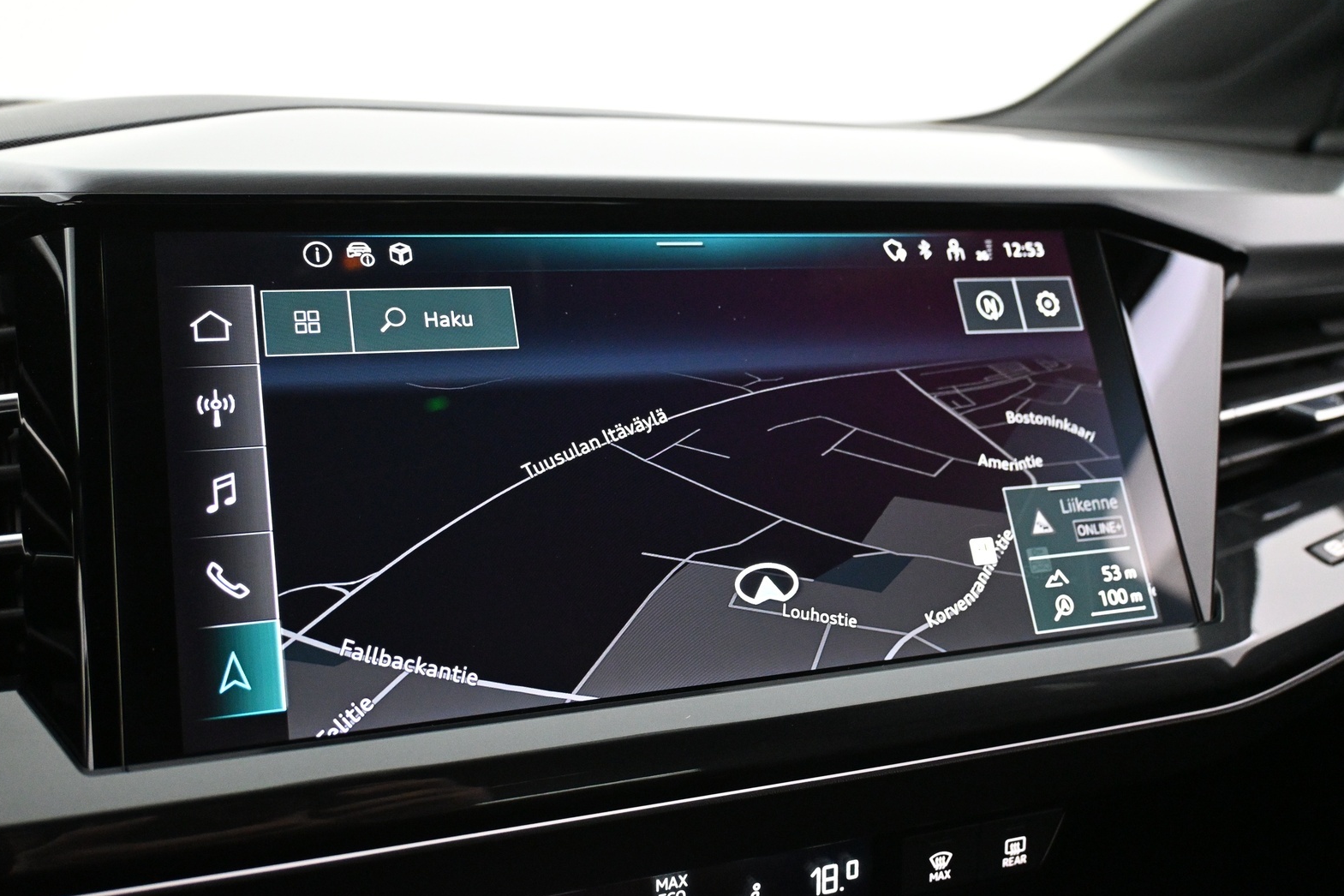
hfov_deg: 57.9
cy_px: 458
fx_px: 1214
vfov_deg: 40.5
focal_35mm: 33
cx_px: 657
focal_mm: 21
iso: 4000
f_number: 4
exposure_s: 1/50
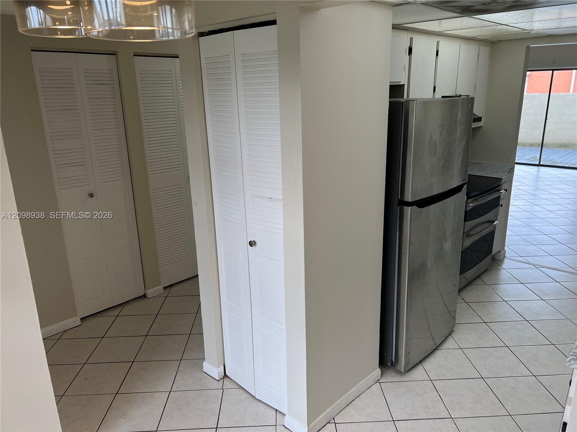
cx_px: 288
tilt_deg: -17.1
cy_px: 216
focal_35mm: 26
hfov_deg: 67.3
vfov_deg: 53.1
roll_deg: +1.5
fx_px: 433
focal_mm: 5.7
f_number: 1.5
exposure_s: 1/121
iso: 40
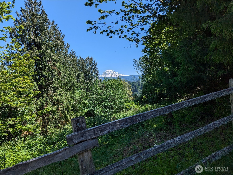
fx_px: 162
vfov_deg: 56.9
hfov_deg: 71.5
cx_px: 116
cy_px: 88
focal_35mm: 24
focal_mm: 6.81
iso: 41
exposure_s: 1/2410
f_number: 1.85
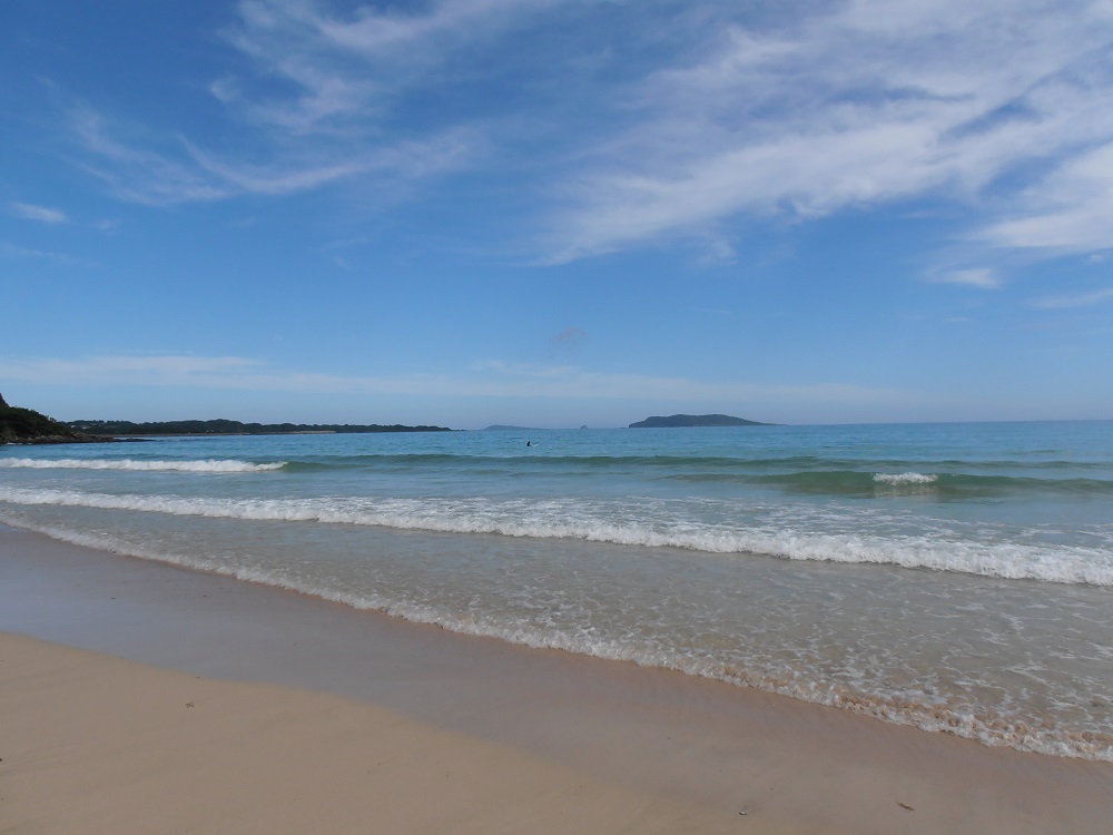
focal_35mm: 24
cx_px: 556
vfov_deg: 56.8
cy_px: 418
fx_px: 772
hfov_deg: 71.6
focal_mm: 4.2
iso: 80
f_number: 7.9
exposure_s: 1/400
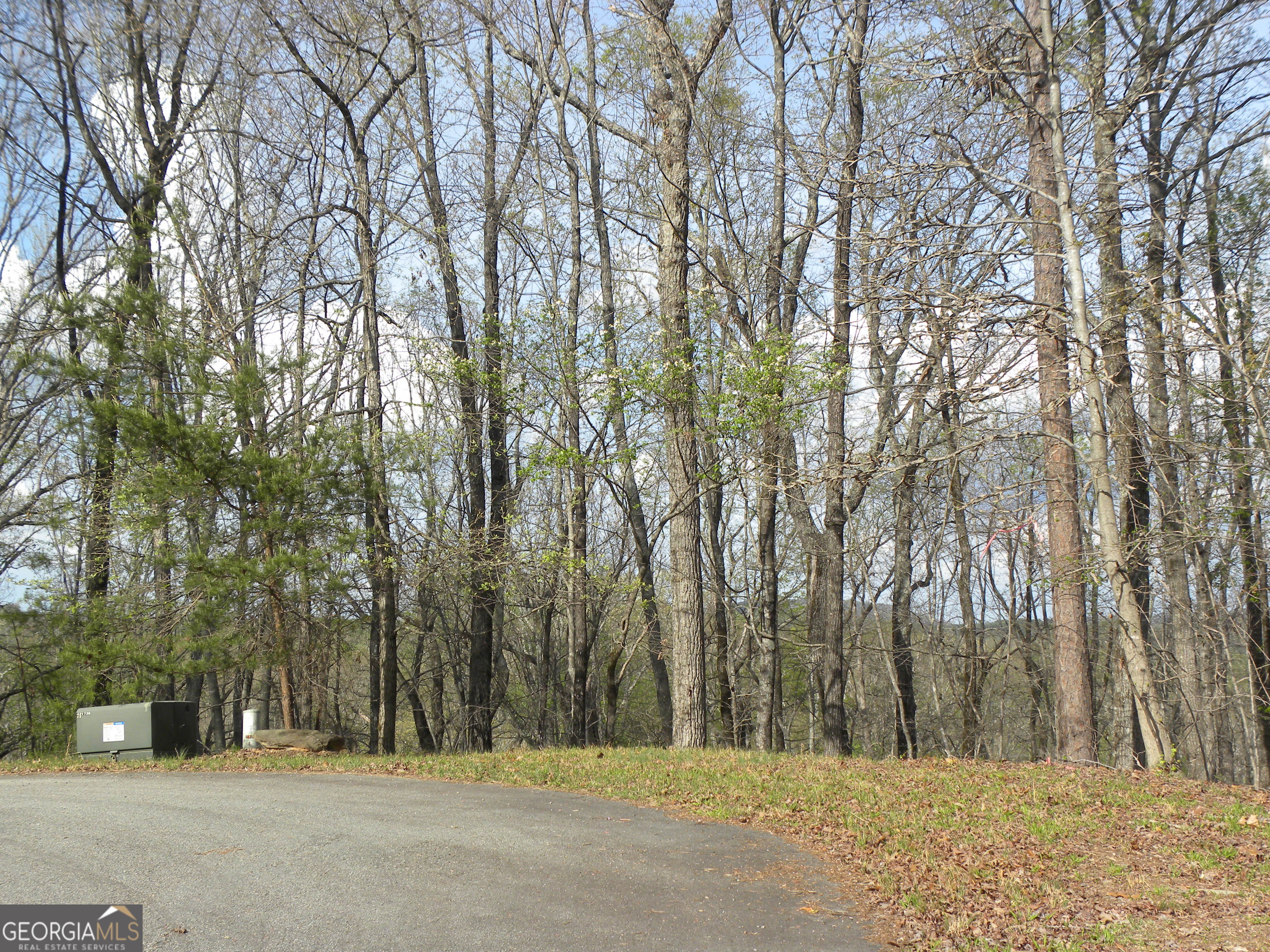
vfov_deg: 31.5
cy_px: 476
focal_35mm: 46
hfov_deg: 41.2
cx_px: 635
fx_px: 1688
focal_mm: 8.2
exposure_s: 1/279
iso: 64
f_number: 4.5
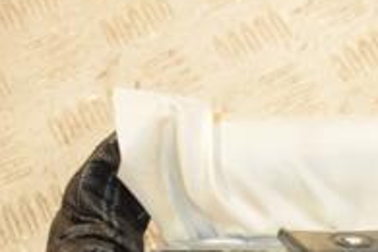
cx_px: 564
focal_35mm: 157
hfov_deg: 12.5
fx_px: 1648
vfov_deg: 8.6
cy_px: 330
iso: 800
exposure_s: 1/200
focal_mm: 34
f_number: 5.6
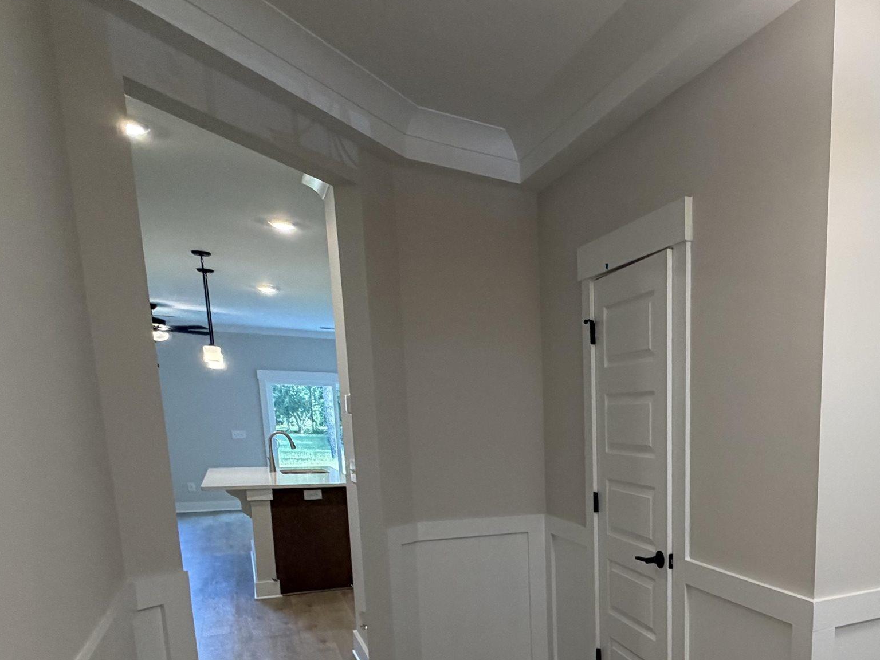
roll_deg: -1.1
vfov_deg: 46.7
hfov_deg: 57.0
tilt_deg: -9.8
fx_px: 712
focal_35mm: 28
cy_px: 541
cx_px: 747
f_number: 2.2
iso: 250
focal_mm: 2.22
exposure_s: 1/120
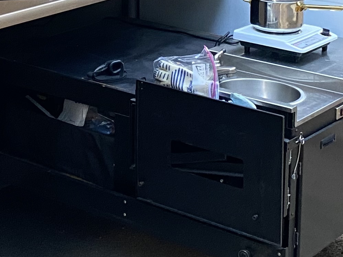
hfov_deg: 18.5
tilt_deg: -8.8
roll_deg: +0.7
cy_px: -81
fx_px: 1041
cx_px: 44
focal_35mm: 105
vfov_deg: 13.6
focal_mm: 4.25
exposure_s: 1/60
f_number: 1.8
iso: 320
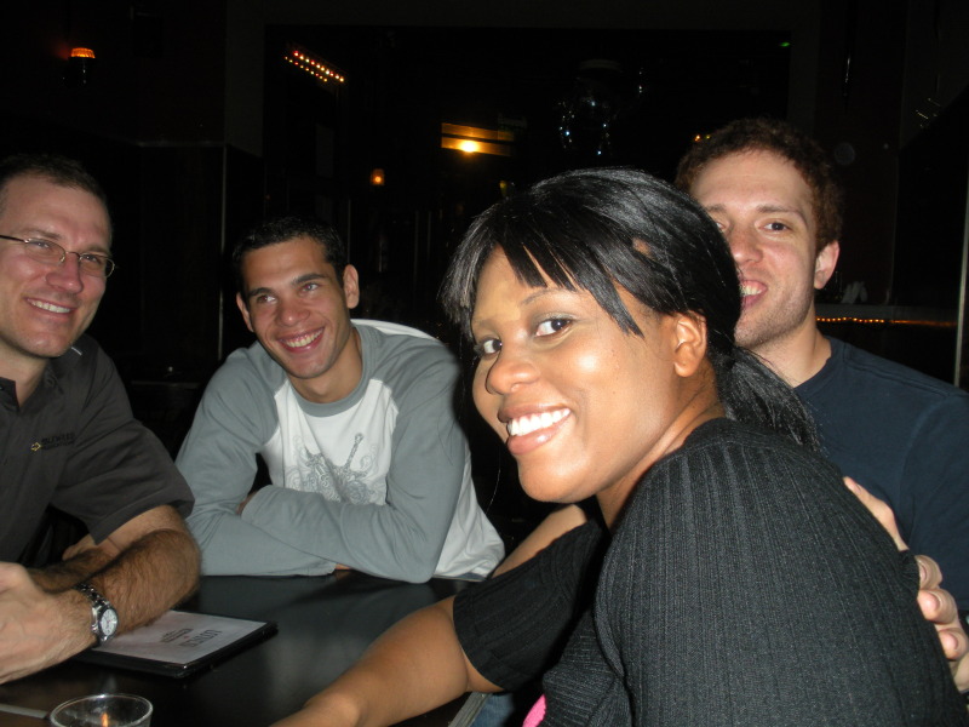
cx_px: 484
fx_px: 1008
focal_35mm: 36
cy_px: 364
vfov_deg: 39.7
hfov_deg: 51.4
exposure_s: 1/60
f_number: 3.5
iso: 122
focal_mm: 6.3
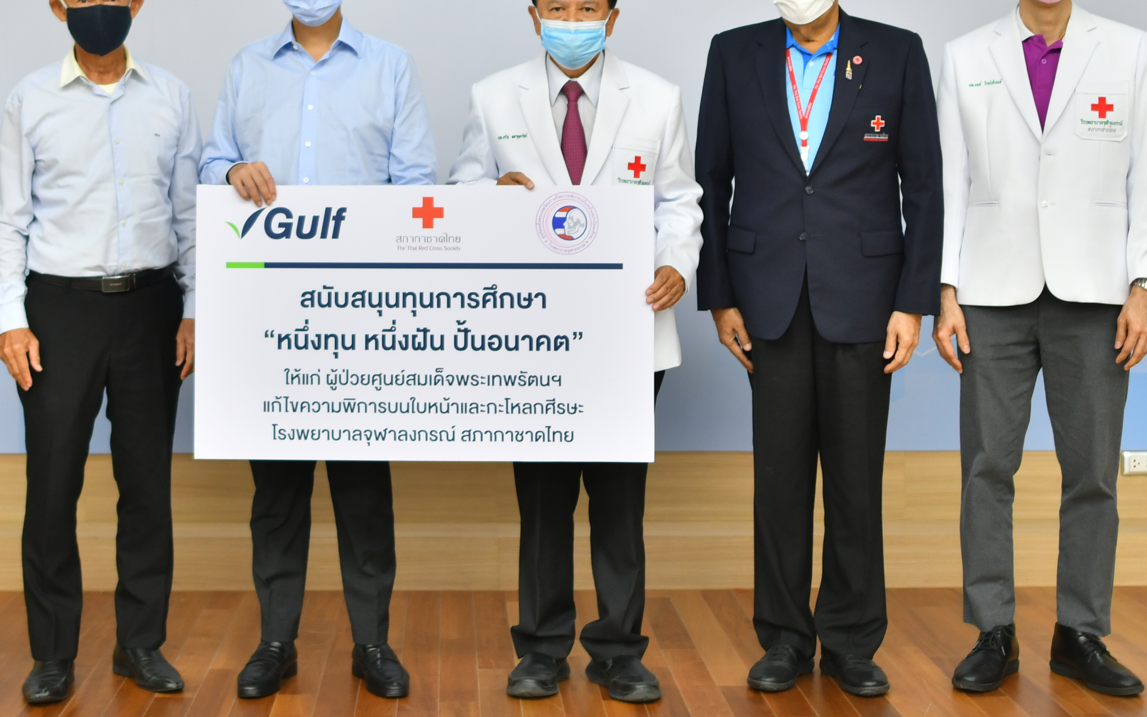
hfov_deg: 33.9
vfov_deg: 21.4
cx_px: 463
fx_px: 1875
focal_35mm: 60
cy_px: 177
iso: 200
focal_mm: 24
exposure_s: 1/50
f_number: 2.2
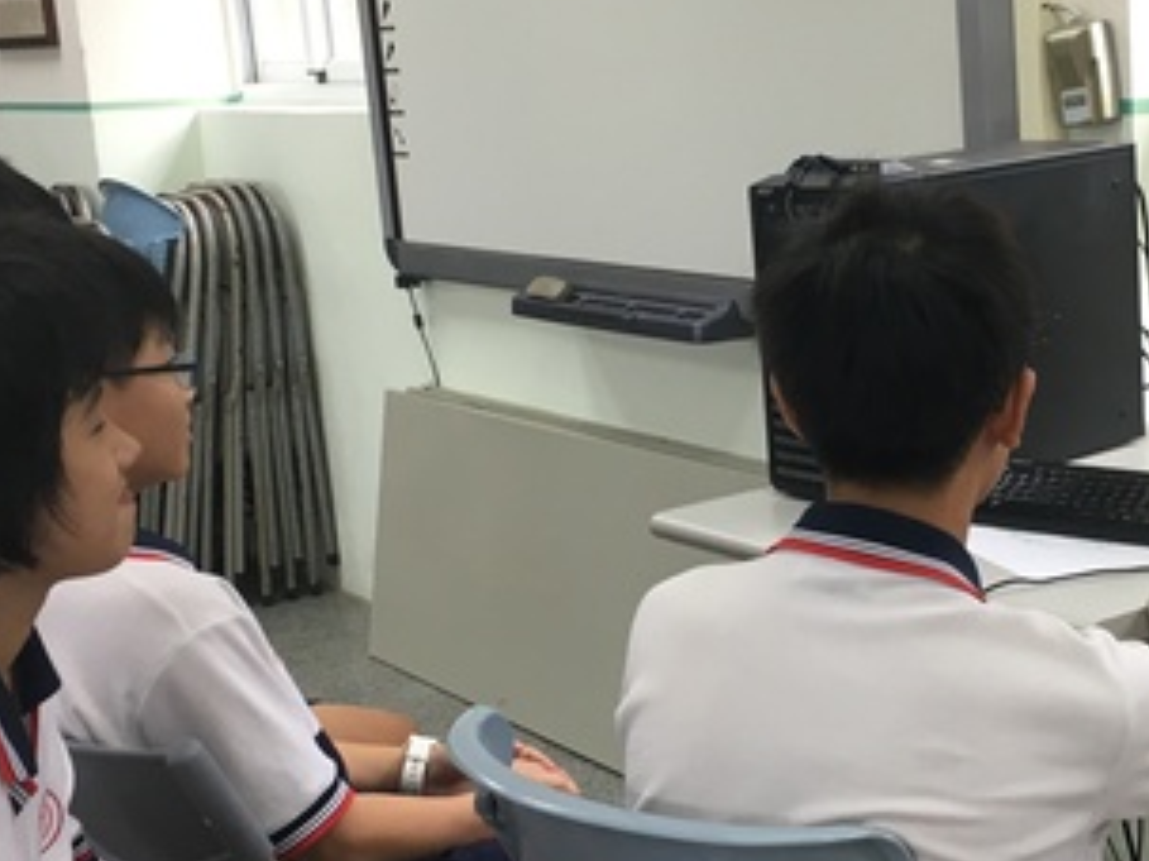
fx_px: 2223
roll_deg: +4.7
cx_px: 766
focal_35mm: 67
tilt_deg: -12.8
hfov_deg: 28.8
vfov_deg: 21.9
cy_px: 472
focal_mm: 4.15
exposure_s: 1/30
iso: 25
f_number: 2.2
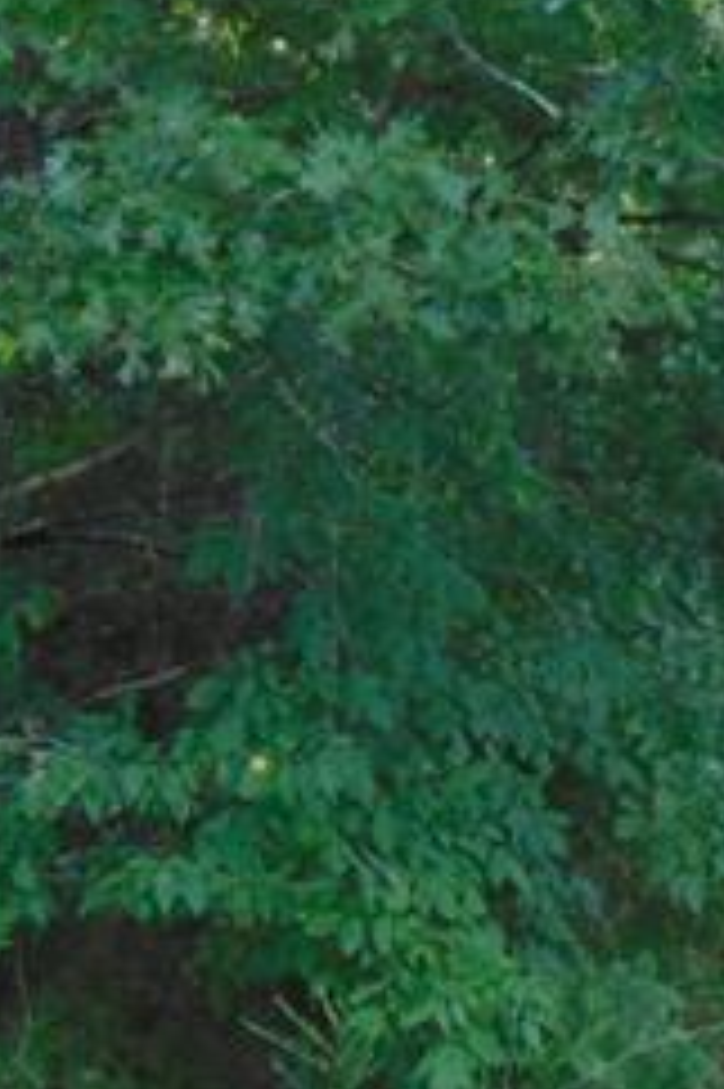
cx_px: 661
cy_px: 734
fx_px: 4652
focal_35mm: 154
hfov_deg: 8.9
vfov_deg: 13.3
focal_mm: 6.3
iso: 80
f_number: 3.2
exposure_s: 1/100
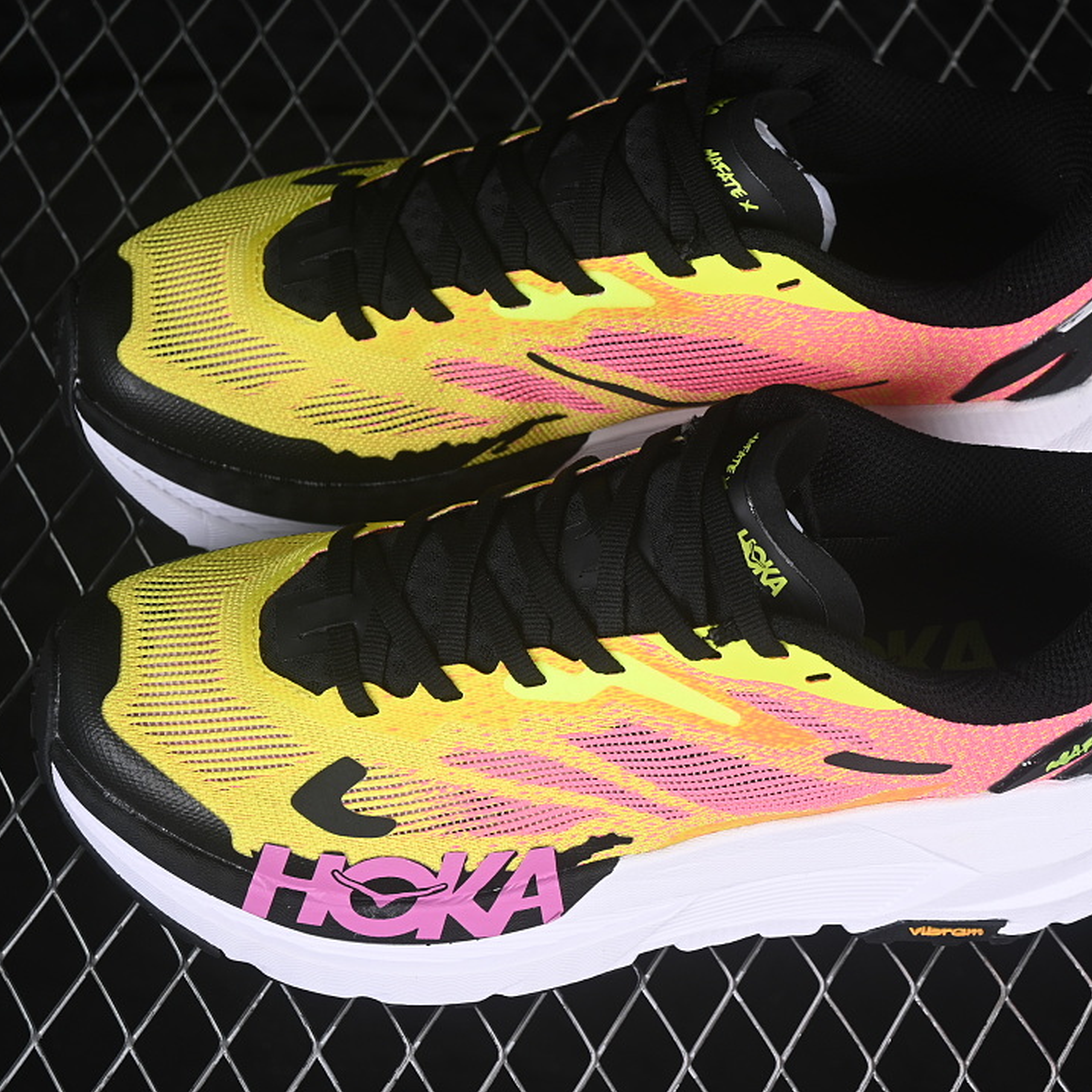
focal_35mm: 96
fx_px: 3426
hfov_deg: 18.1
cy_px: 545
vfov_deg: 18.1
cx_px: 644
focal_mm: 50
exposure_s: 1/60
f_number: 7.1
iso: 160
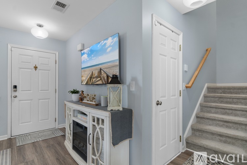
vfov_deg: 67.4
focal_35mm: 18
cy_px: 82
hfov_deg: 90.0
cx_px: 124
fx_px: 123
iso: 100
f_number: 4.8
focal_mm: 12
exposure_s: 1/25
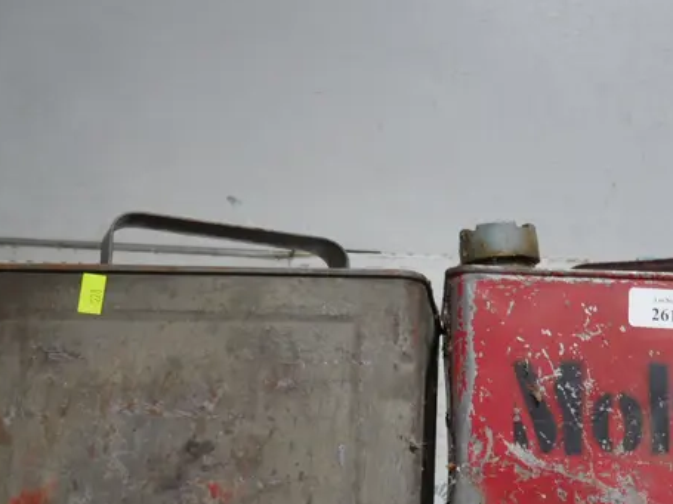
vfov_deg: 22.6
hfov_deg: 29.3
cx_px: 623
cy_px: 473
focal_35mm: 63
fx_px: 1225
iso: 400
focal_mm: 14
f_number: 3.5
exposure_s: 1/60
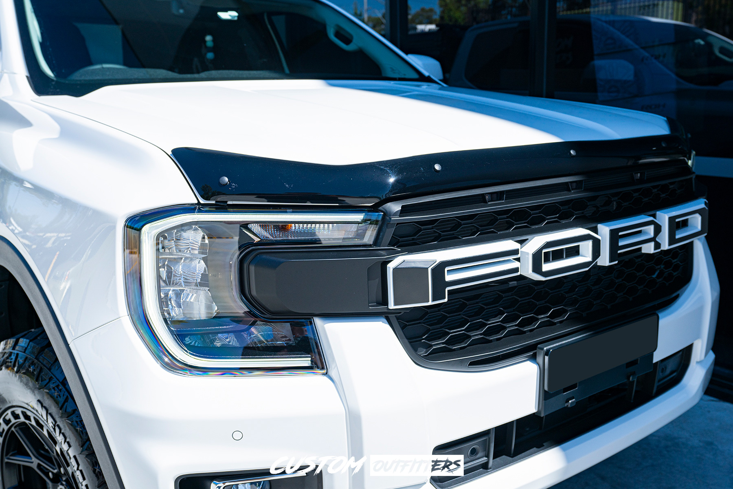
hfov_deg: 60.3
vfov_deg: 42.3
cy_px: 244
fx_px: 631
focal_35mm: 31
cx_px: 366
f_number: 5.6
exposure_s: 1/320
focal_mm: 31
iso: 100
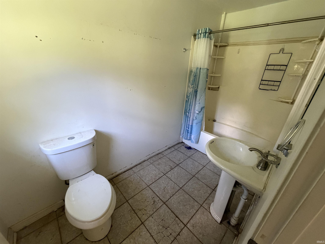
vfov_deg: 85.7
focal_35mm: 14
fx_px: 131
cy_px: 122
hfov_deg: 102.1
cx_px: 162
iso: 500
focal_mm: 2.22
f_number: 2.2
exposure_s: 1/60
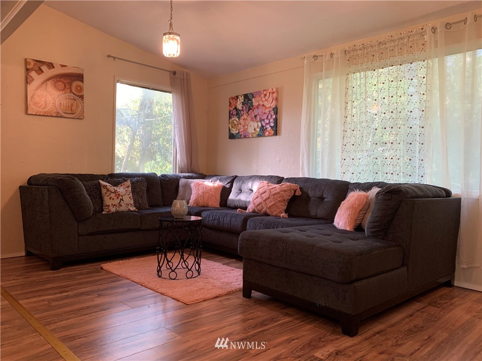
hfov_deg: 67.3
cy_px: 180
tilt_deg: -0.4
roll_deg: -0.7
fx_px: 362
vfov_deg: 53.1
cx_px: 241
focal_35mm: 26
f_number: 1.8
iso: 160
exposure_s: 1/60
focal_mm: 4.25
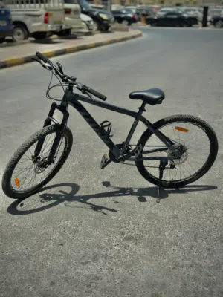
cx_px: 112
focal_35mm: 48
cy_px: 148
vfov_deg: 39.7
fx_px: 412
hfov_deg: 30.3
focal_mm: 6.86
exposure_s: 1/4566
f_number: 1.78
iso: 100
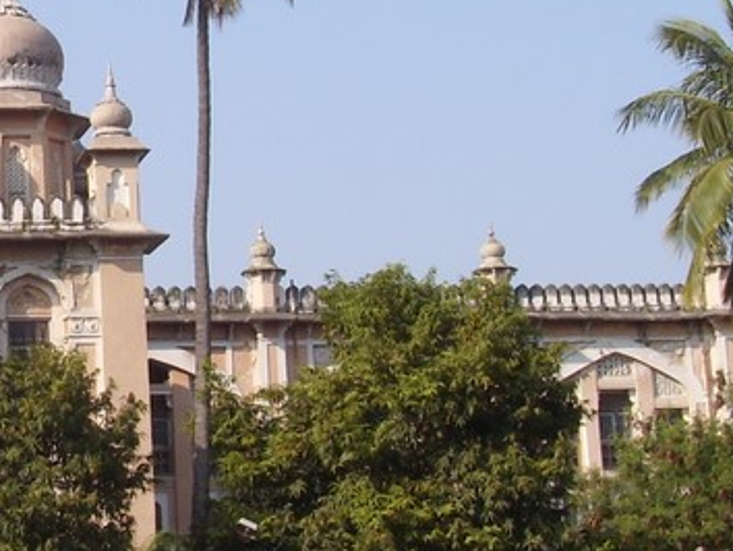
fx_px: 2225
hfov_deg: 17.7
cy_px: 139
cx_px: -184
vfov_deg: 14.1
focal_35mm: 105
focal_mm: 6.3
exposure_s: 1/184
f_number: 6.3
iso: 50
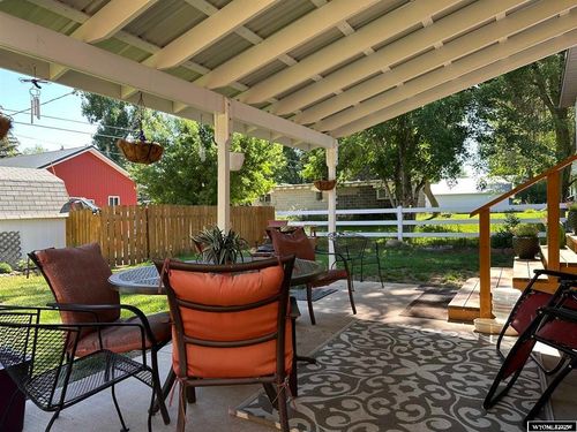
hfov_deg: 71.6
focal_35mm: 24
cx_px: 288
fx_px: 400
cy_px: 216
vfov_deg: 56.8
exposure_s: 1/508
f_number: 1.78
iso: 80
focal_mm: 6.86
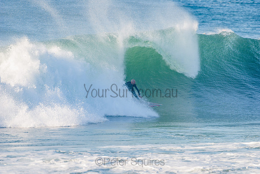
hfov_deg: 4.1
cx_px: 130
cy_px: 87
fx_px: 3612
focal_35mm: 500
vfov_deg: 2.8
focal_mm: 500
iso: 250
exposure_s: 1/1600
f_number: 5.6
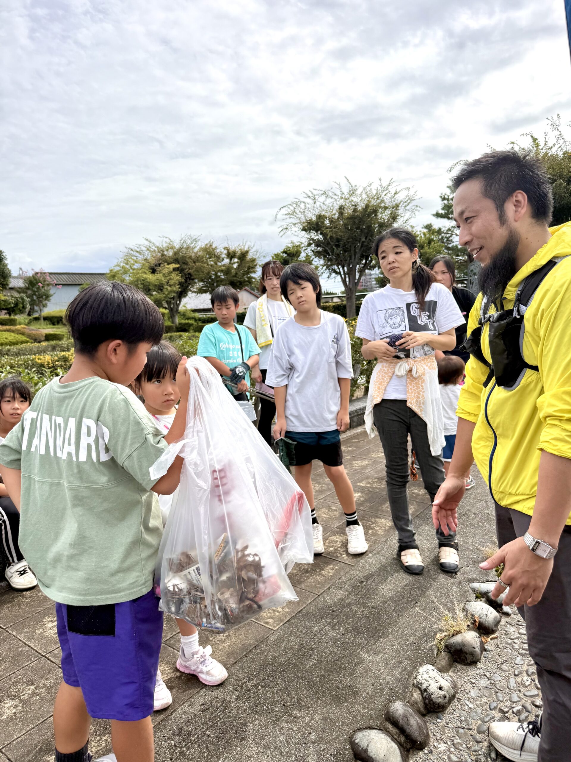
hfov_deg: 56.8
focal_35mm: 24
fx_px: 528
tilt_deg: -5.1
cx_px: 286
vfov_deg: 71.6
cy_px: 381
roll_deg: +1.4
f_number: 1.78
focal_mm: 6.76
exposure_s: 1/5714
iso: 80
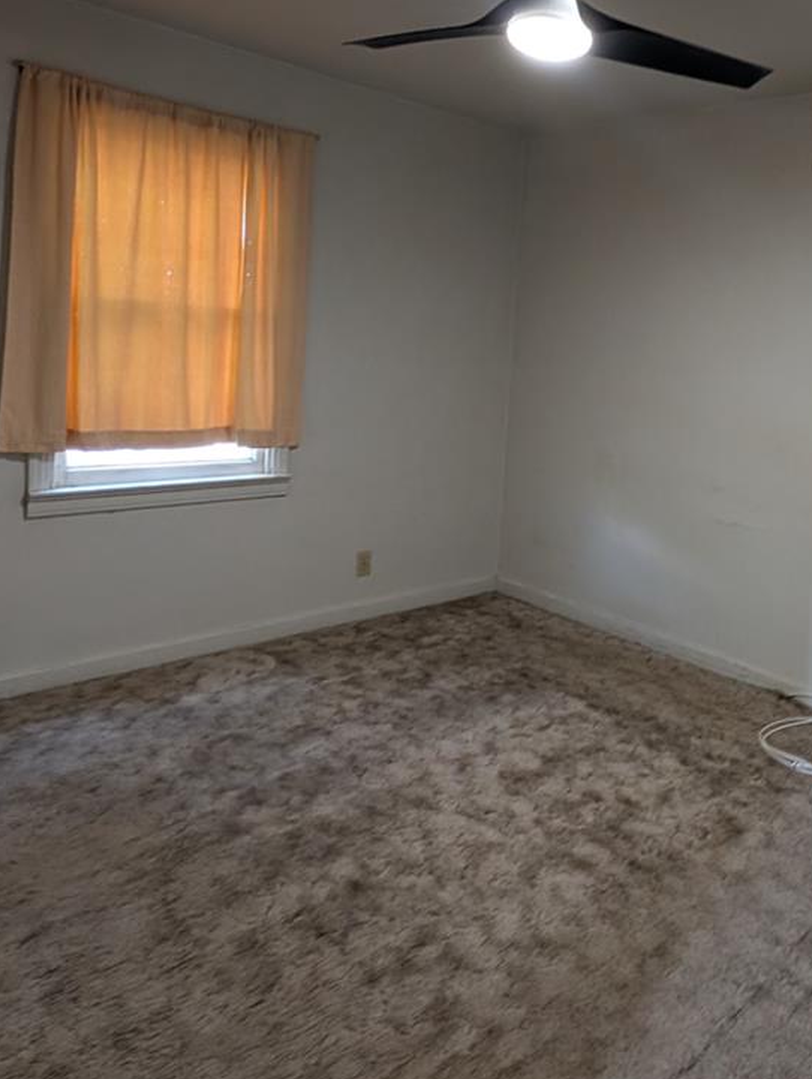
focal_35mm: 25
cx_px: 696
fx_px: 780
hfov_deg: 50.2
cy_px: 401
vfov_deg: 68.2
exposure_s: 1/40
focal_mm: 2.02
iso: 326
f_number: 1.7
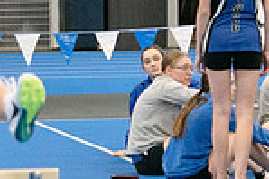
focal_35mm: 312
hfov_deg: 6.6
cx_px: -34
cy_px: 41
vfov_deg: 4.4
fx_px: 2329
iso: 4000
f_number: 5.6
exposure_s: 1/500
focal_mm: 80
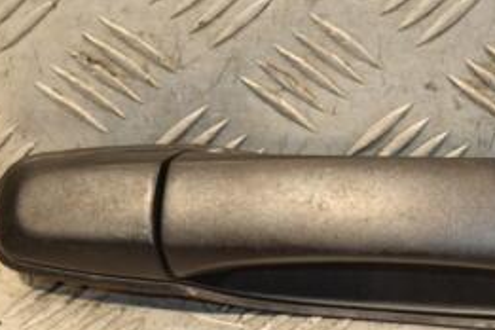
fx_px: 3313
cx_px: 421
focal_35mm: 241
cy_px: 102
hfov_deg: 8.5
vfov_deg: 5.7
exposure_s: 1/160
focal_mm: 70
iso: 800
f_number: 5.3
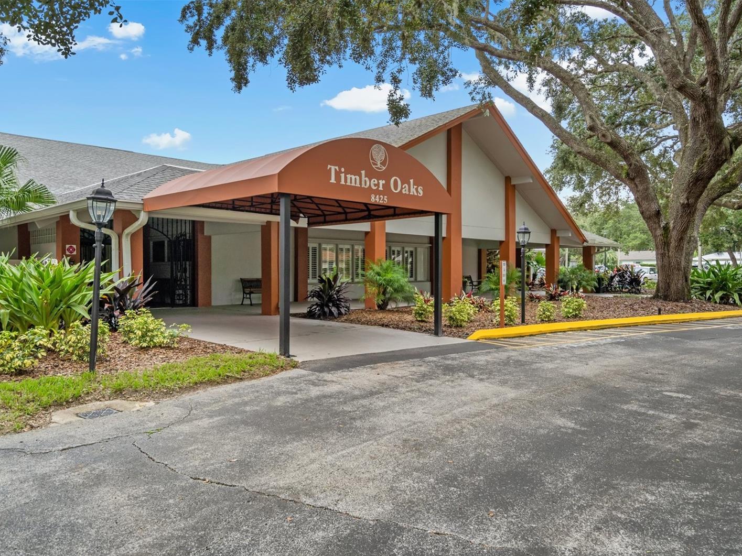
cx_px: 361
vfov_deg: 54.9
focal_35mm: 25
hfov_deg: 69.4
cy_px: 279
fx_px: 536
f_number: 8
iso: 320
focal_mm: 23
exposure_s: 1/60
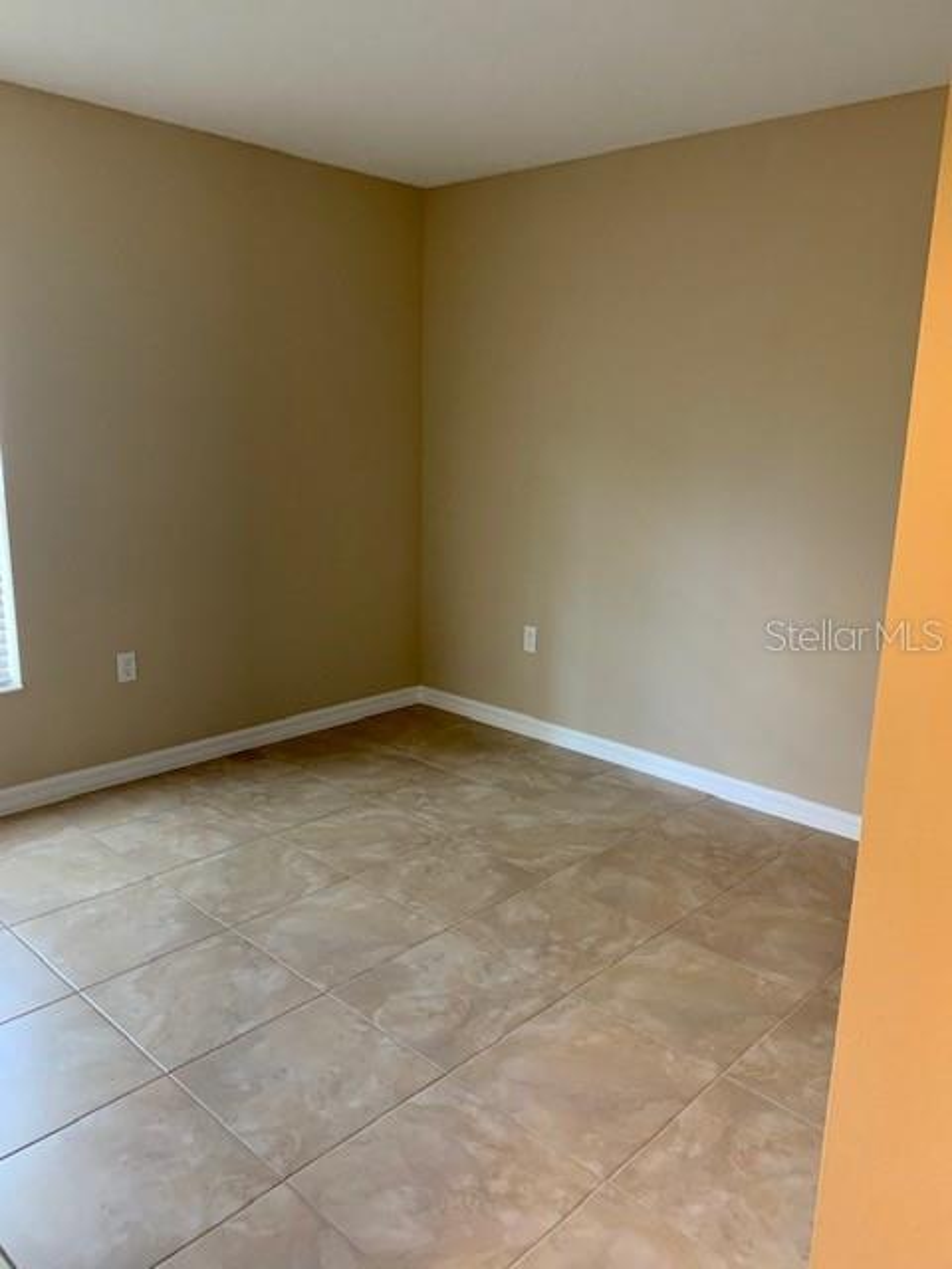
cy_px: 634
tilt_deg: -12.5
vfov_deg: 67.3
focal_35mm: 26
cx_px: 476
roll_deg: -0.4
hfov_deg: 53.1
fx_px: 953
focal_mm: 4.25
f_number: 1.8
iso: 200
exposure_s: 1/60
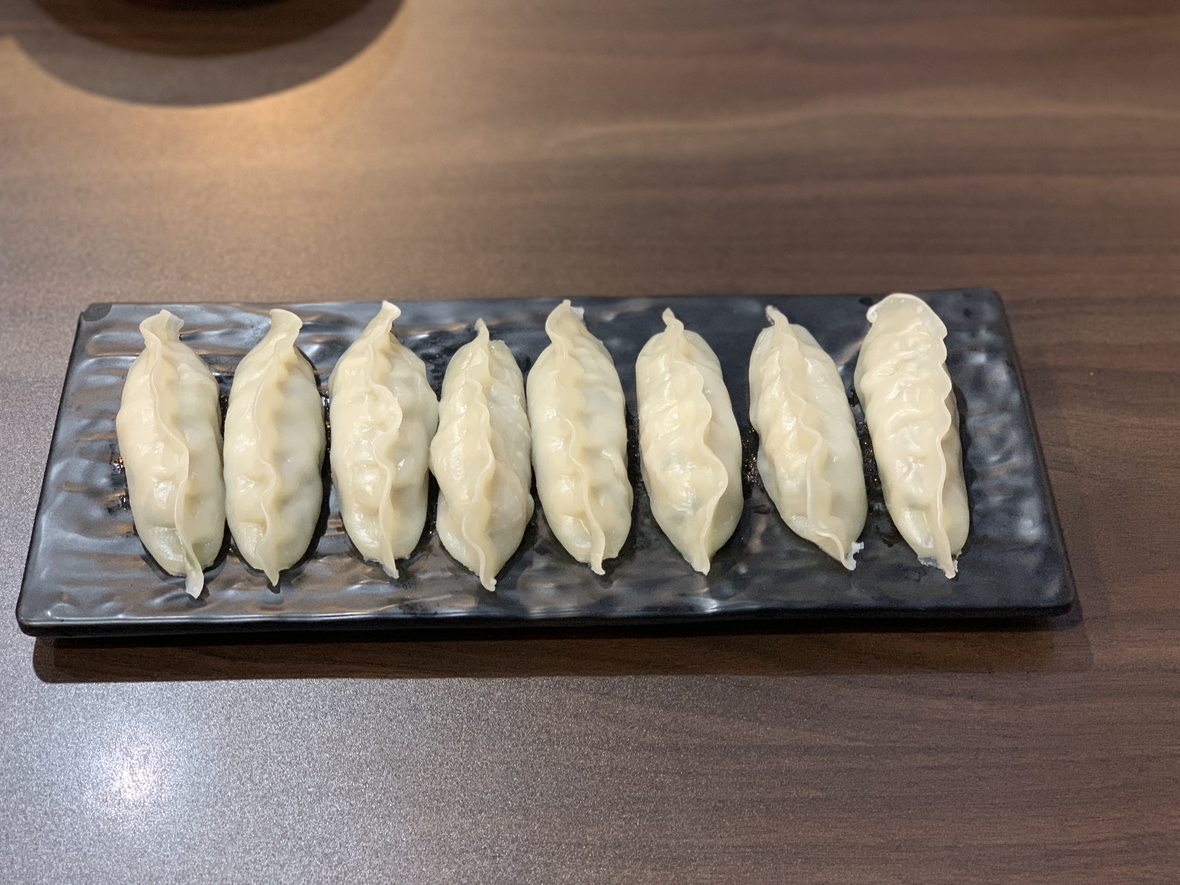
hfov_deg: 36.2
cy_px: 451
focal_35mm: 53
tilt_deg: -50.4
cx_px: 585
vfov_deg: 27.5
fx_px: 1807
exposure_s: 1/60
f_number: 2.4
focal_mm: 6
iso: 400
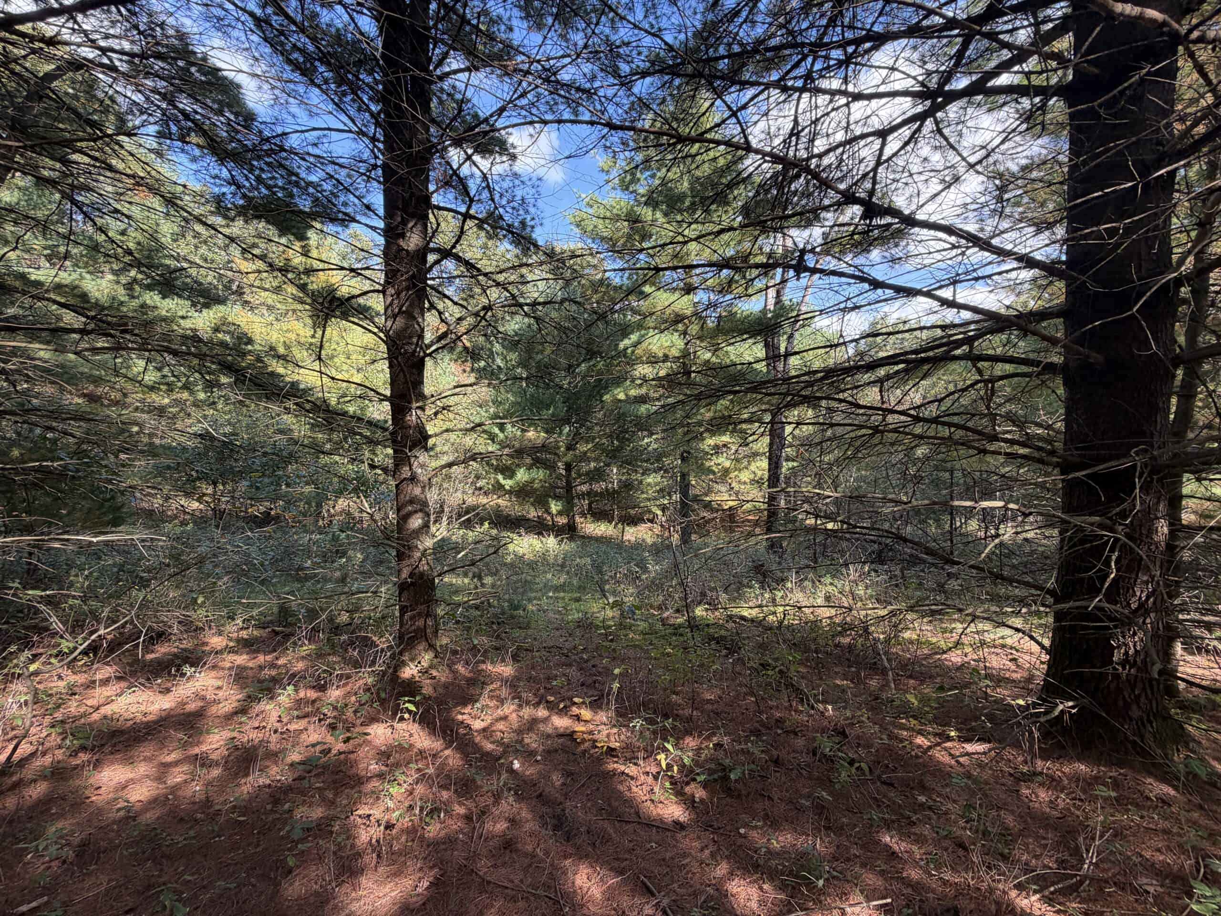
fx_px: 494
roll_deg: +0.5
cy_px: 458
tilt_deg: -3.1
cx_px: 610
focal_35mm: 14
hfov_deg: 102.1
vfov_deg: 85.7
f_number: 2.2
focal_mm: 2.22
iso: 50
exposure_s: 1/121
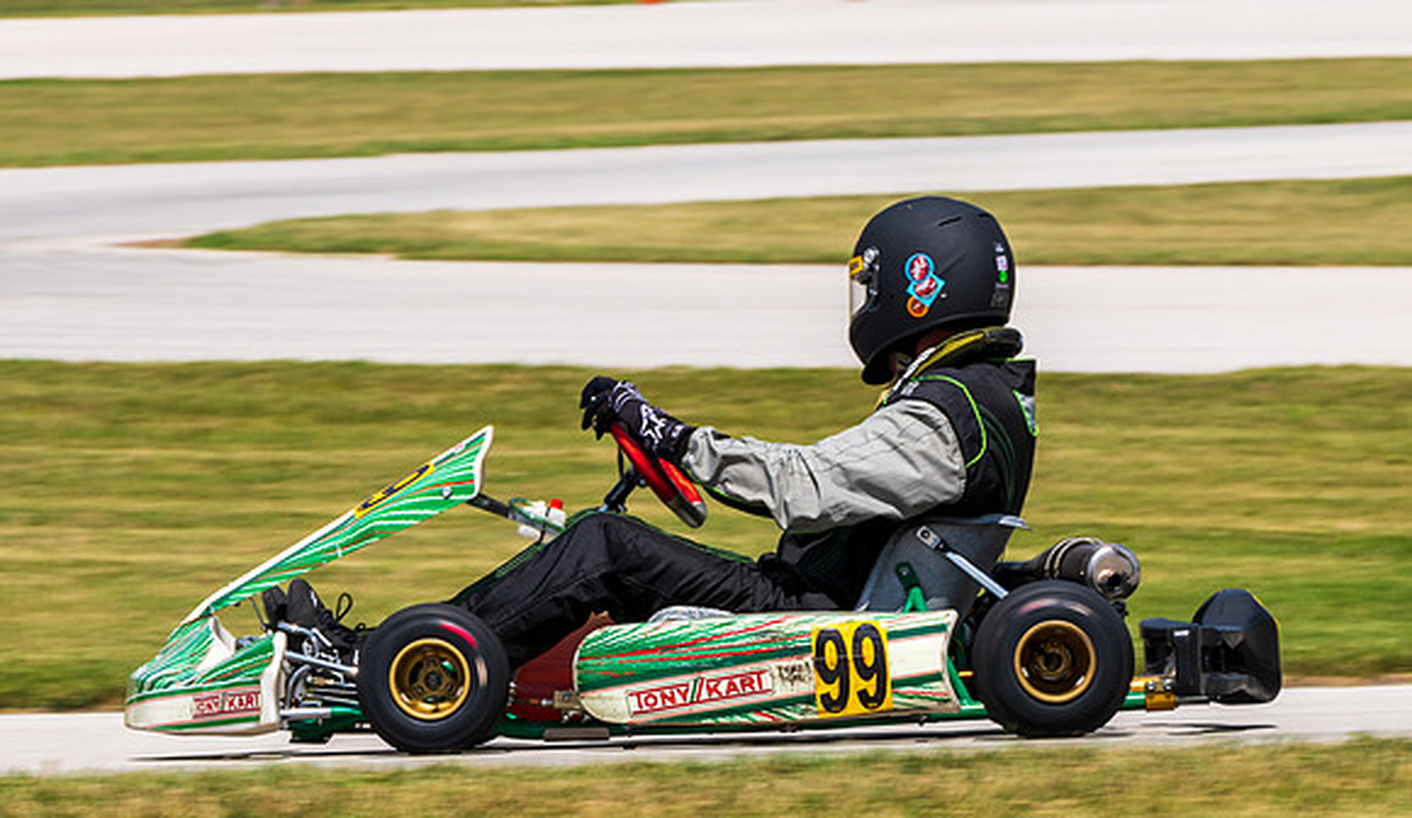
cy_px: 361
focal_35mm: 331
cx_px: 920
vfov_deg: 3.7
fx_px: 12498
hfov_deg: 6.5
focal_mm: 130
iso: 80
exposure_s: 1/400
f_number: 10
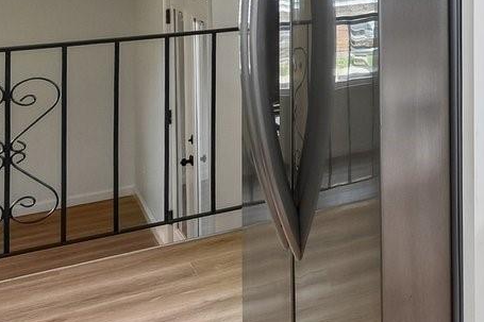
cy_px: -95
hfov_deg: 17.7
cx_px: 1033
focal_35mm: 63
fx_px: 847
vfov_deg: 19.8
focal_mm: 14
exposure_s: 1/30
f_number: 11
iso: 200
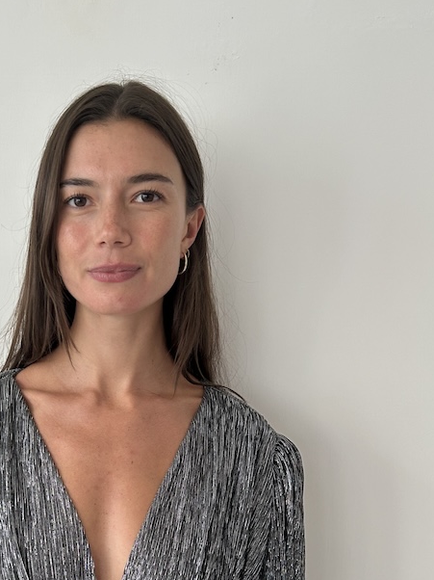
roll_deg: -1.4
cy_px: 474
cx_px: 102
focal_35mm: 49
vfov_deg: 37.4
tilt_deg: -11.7
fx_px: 820
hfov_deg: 29.1
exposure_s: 1/100
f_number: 1.5
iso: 80
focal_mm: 5.7
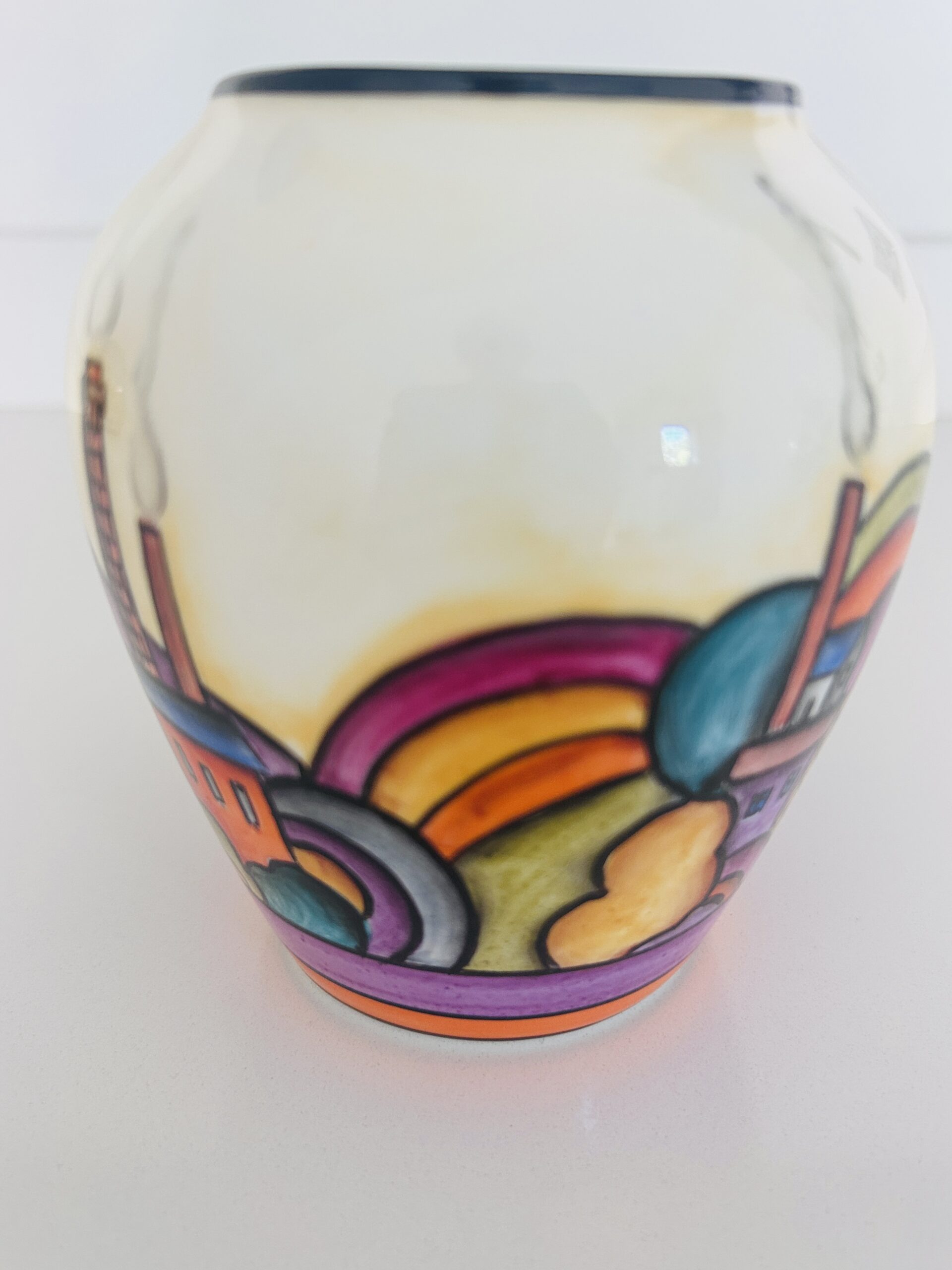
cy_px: 635
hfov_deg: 53.1
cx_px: 476
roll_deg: +0.0
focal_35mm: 26
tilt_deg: -27.8
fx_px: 953
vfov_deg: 67.3
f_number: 1.5
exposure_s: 1/60
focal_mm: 5.7
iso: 200
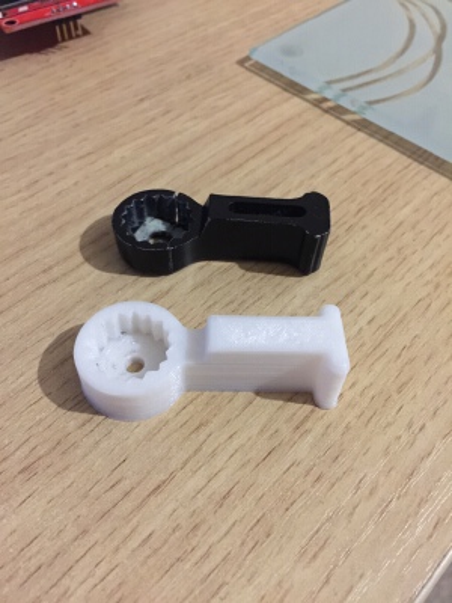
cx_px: 226
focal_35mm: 29
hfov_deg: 48.2
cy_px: 302
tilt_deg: -51.5
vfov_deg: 61.7
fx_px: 505
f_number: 2.2
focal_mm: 4.15
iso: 200
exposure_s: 1/8
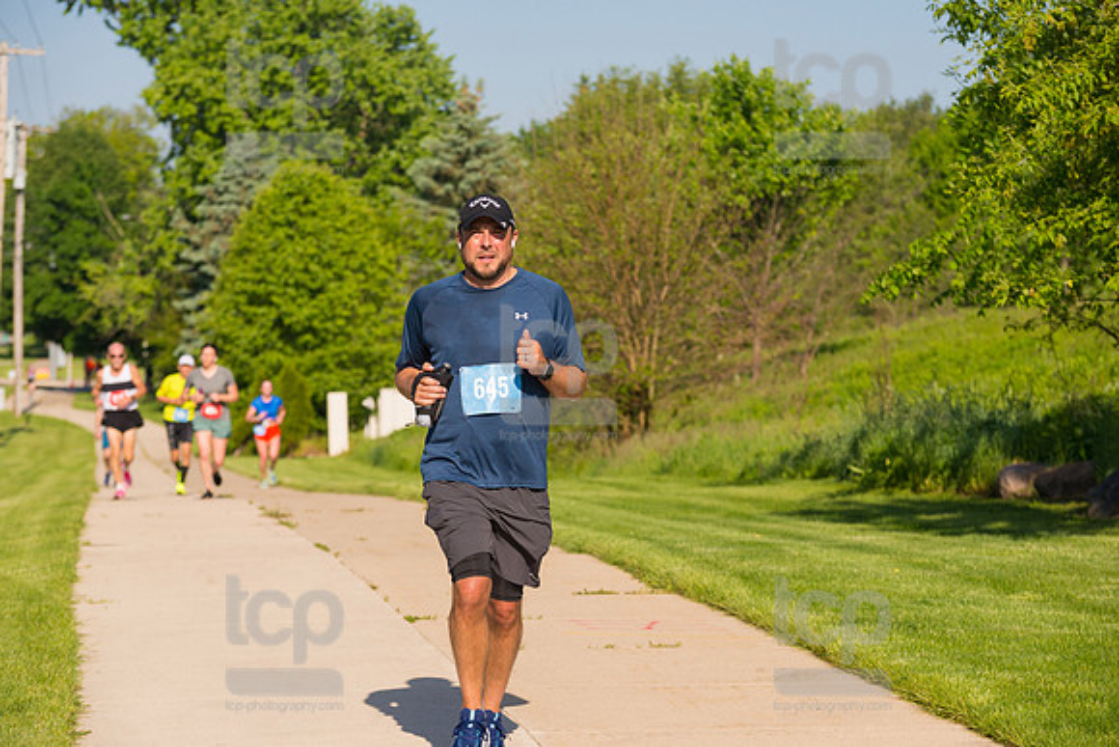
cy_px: 374
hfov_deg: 17.1
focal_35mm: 120
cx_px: 560
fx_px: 3731
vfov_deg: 11.4
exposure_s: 1/2000
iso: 400
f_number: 5.6
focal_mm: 120
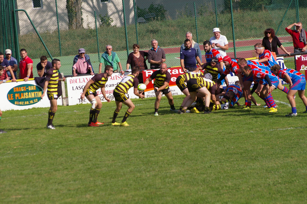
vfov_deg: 4.4
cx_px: 154
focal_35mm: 315
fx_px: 2684
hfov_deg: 6.5
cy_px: 102
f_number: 6.7
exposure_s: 1/1500
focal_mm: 210
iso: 400
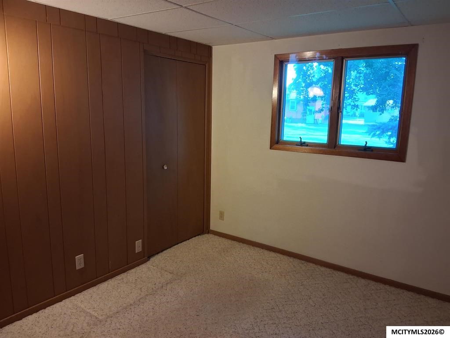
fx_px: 338
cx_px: 225
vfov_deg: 53.1
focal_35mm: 26
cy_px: 169
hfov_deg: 67.3
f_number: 1.8
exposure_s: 1/60
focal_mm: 3.98
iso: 640
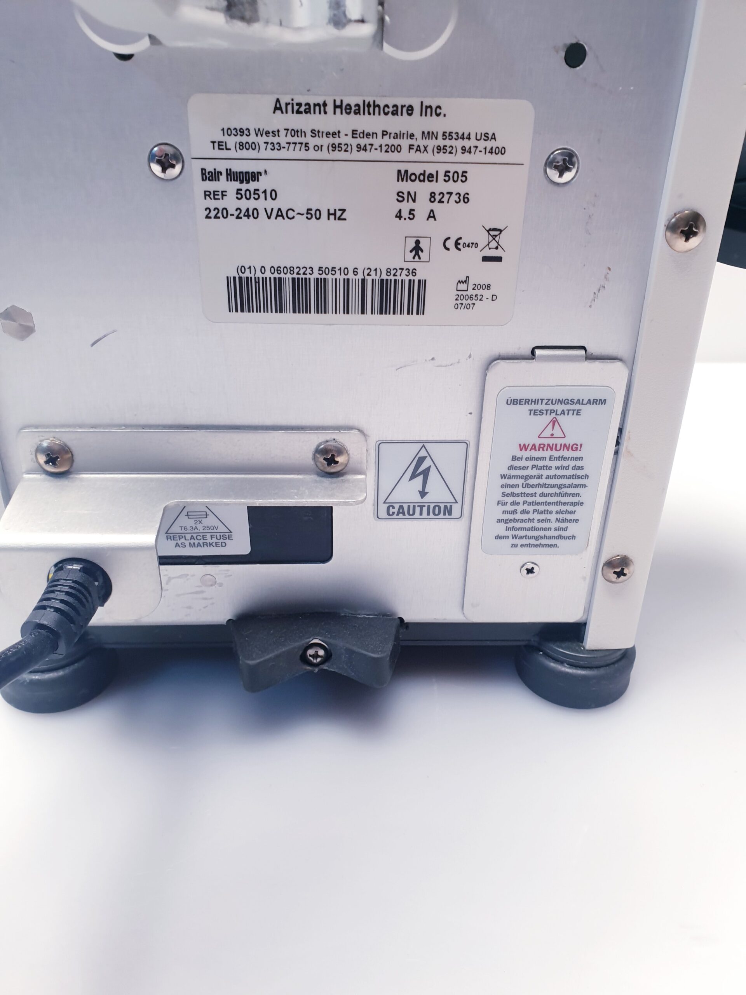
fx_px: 747
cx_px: 373
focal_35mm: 26
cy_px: 498
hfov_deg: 53.1
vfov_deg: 67.3
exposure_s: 1/50
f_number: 2.4
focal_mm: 4.3
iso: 80
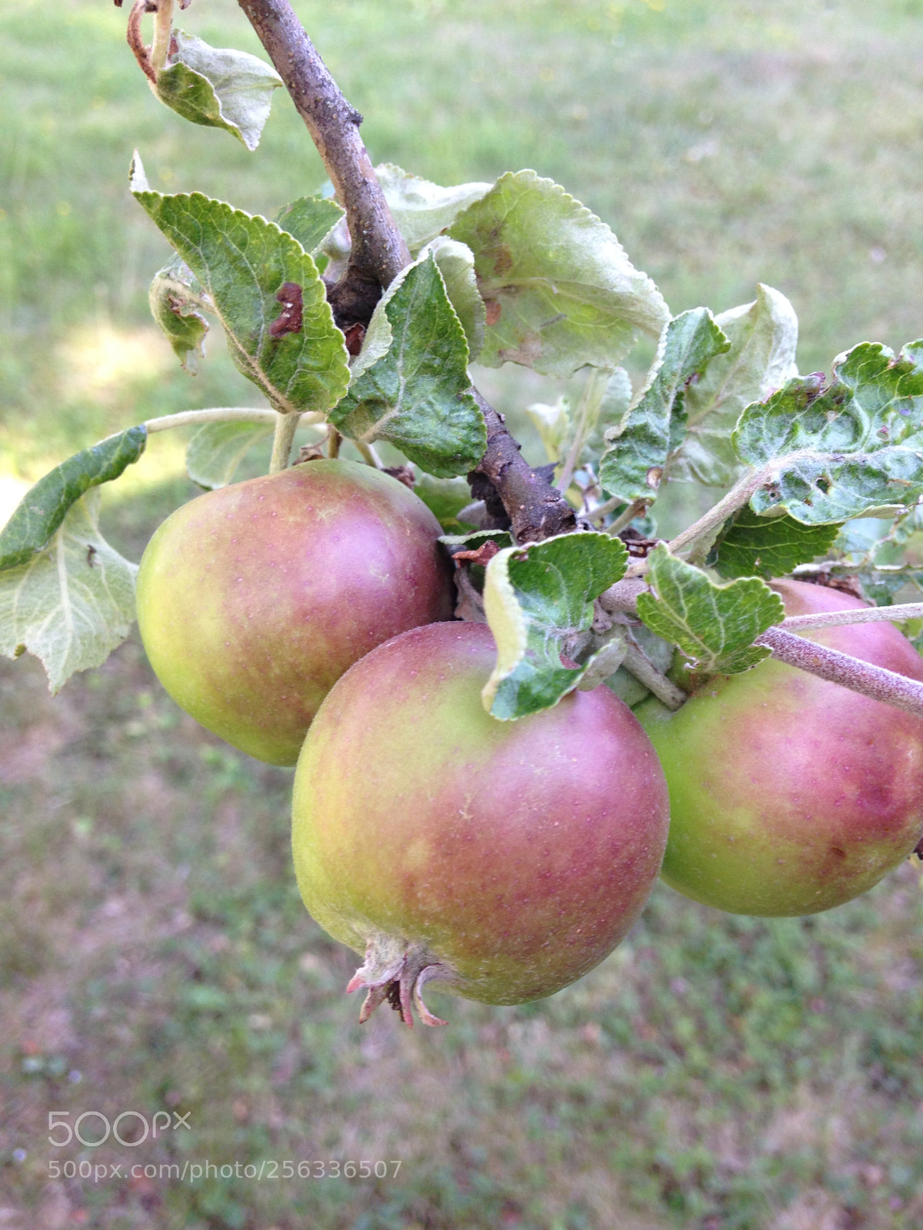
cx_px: 462
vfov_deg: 55.4
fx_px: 1173
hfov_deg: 42.9
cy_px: 615
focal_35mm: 33
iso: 64
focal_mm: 4.12
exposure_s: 1/120
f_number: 2.4
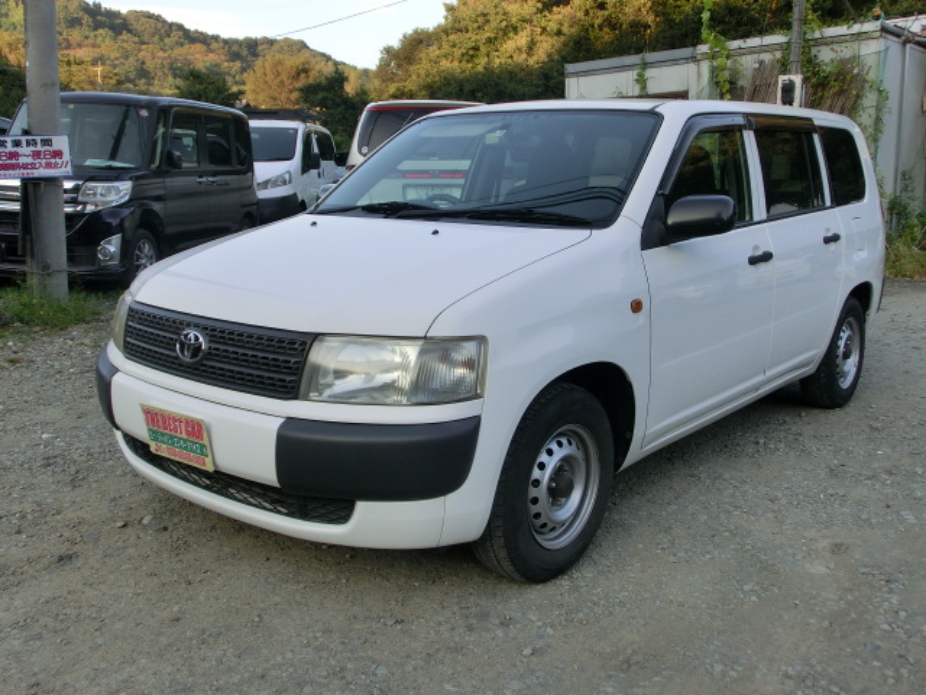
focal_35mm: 37
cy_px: 348
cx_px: 463
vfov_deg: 38.7
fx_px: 990
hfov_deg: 50.1
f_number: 3.9
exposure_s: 1/200
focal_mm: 6.61
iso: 100
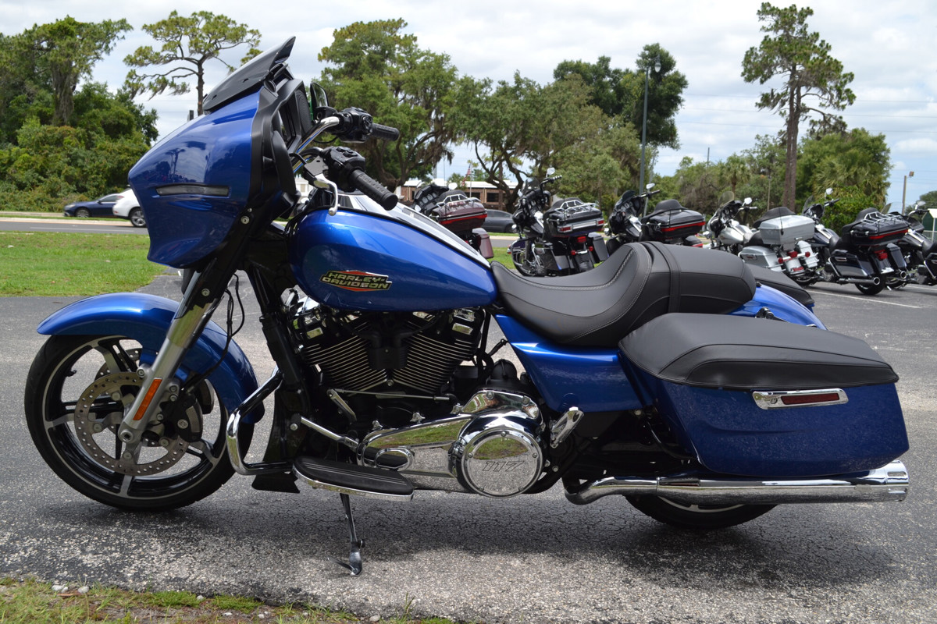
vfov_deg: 36.9
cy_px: 312
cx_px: 468
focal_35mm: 36
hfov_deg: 53.1
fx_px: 937
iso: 100
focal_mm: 24
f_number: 7.1
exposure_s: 1/200
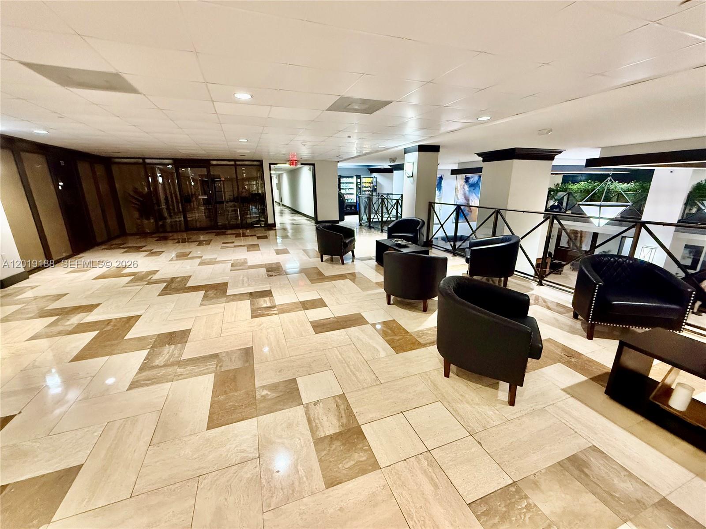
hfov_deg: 102.1
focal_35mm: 14
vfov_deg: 85.7
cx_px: 353
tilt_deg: -15.2
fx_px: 286
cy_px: 264
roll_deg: +1.0
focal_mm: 2.22
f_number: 2.2
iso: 640
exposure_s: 1/60
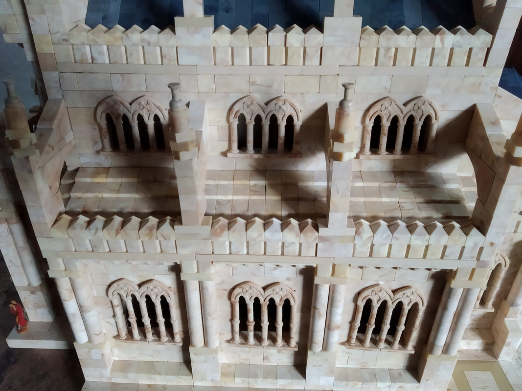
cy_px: 196
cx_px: 261
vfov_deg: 53.1
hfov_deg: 67.3
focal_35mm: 26
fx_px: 392
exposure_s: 1/20
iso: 400
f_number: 2.2
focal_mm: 3.82
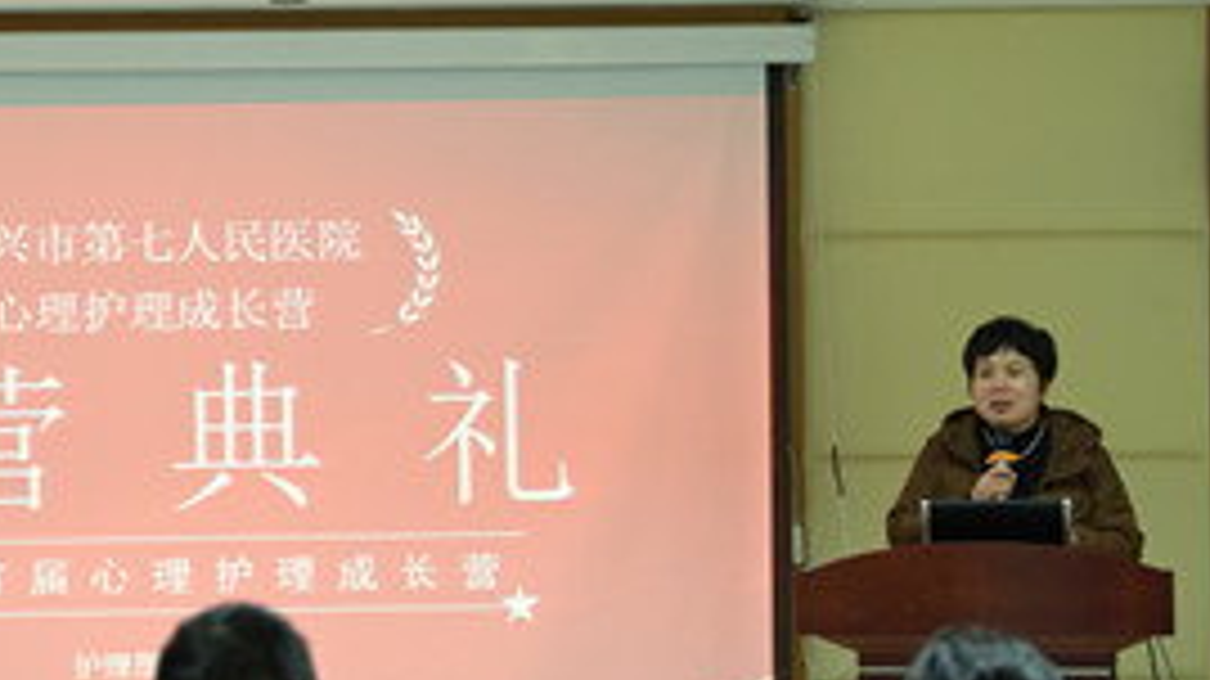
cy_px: 405
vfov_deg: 12.0
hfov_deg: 21.1
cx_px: 441
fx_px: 3239
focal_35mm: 101
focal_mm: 52
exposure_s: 1/125
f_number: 2.8
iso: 1600
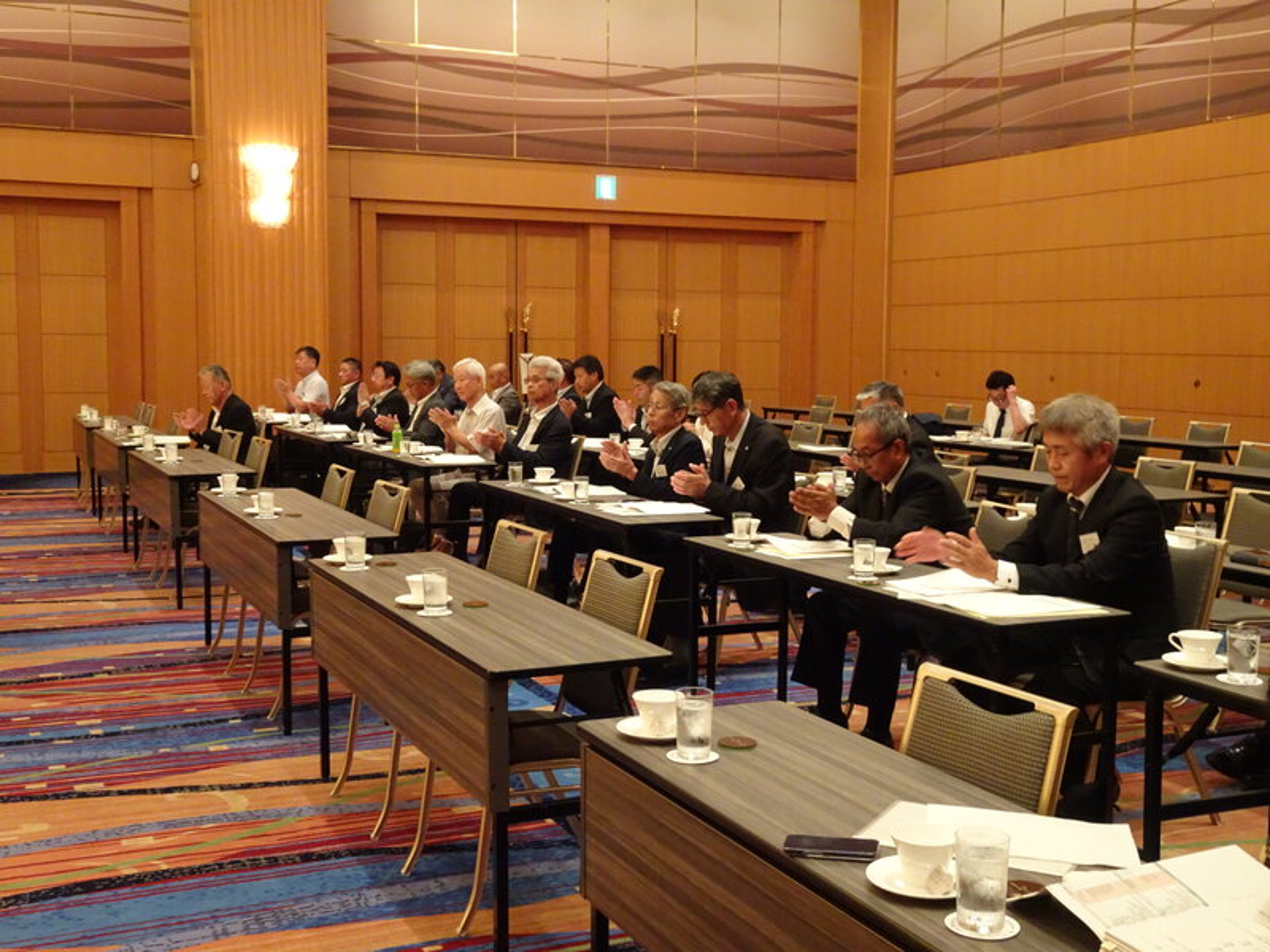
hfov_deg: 49.0
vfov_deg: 37.7
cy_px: 476
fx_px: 1394
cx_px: 635
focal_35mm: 38
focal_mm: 6.56
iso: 800
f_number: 4
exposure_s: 1/25
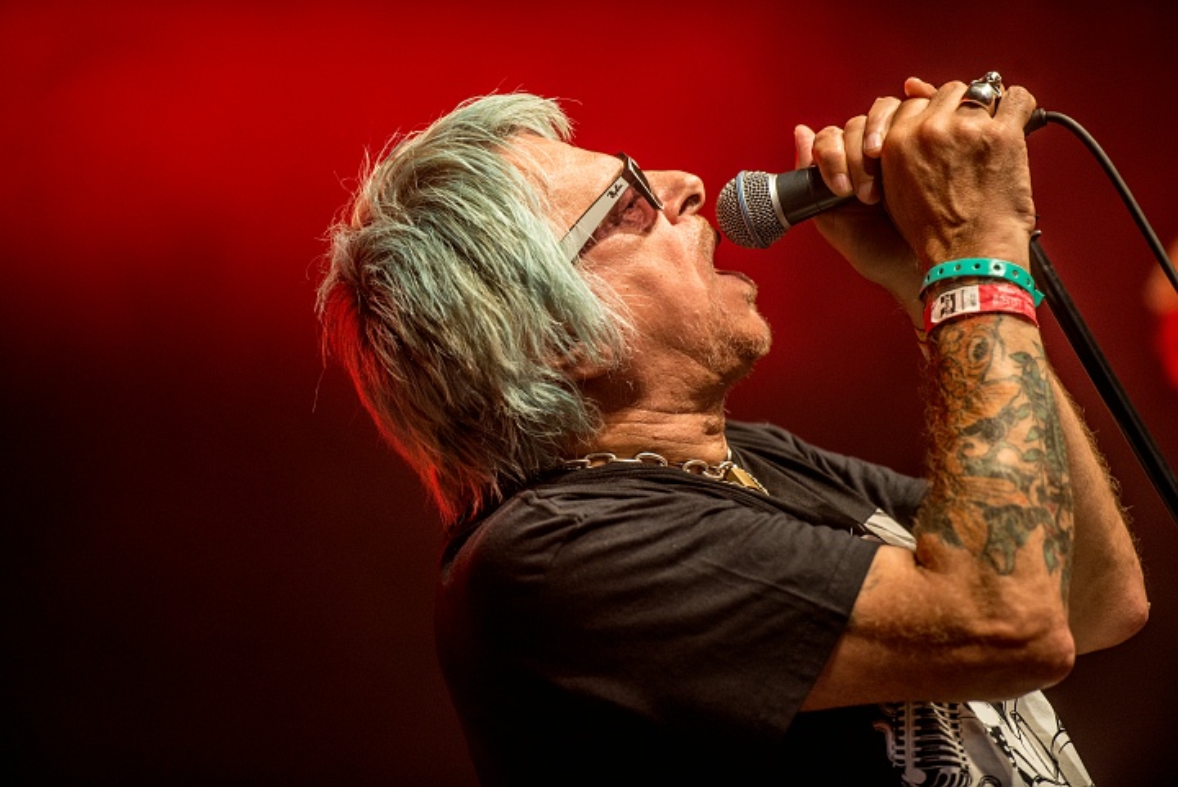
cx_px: 589
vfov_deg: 6.9
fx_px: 6548
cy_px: 394
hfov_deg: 10.3
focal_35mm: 200
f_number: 2.8
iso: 800
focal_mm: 200
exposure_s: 1/125
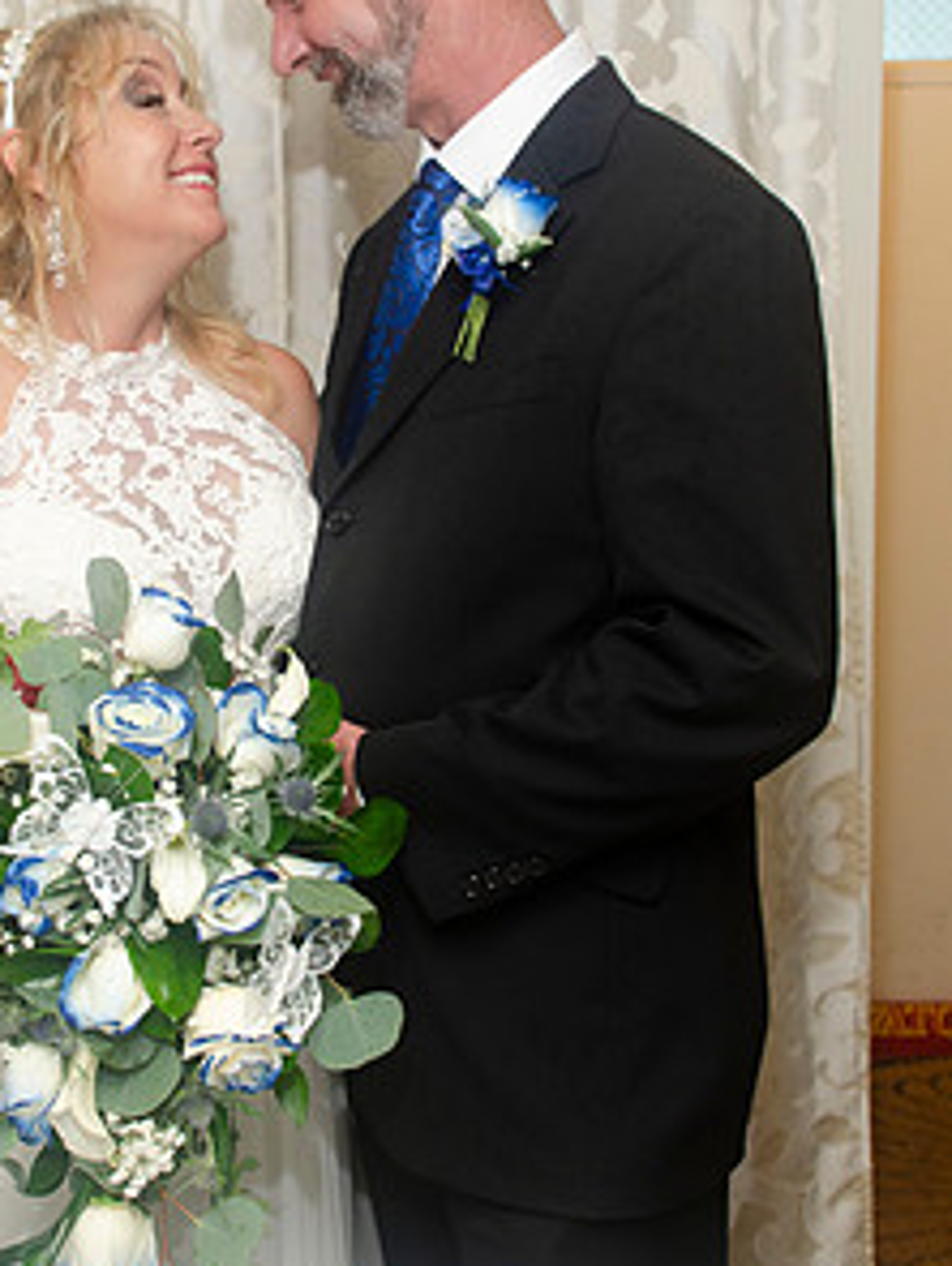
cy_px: 545
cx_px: 317
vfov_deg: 33.7
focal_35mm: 57
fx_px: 2086
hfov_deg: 25.6
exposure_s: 1/30
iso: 400
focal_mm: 26
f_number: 5.6
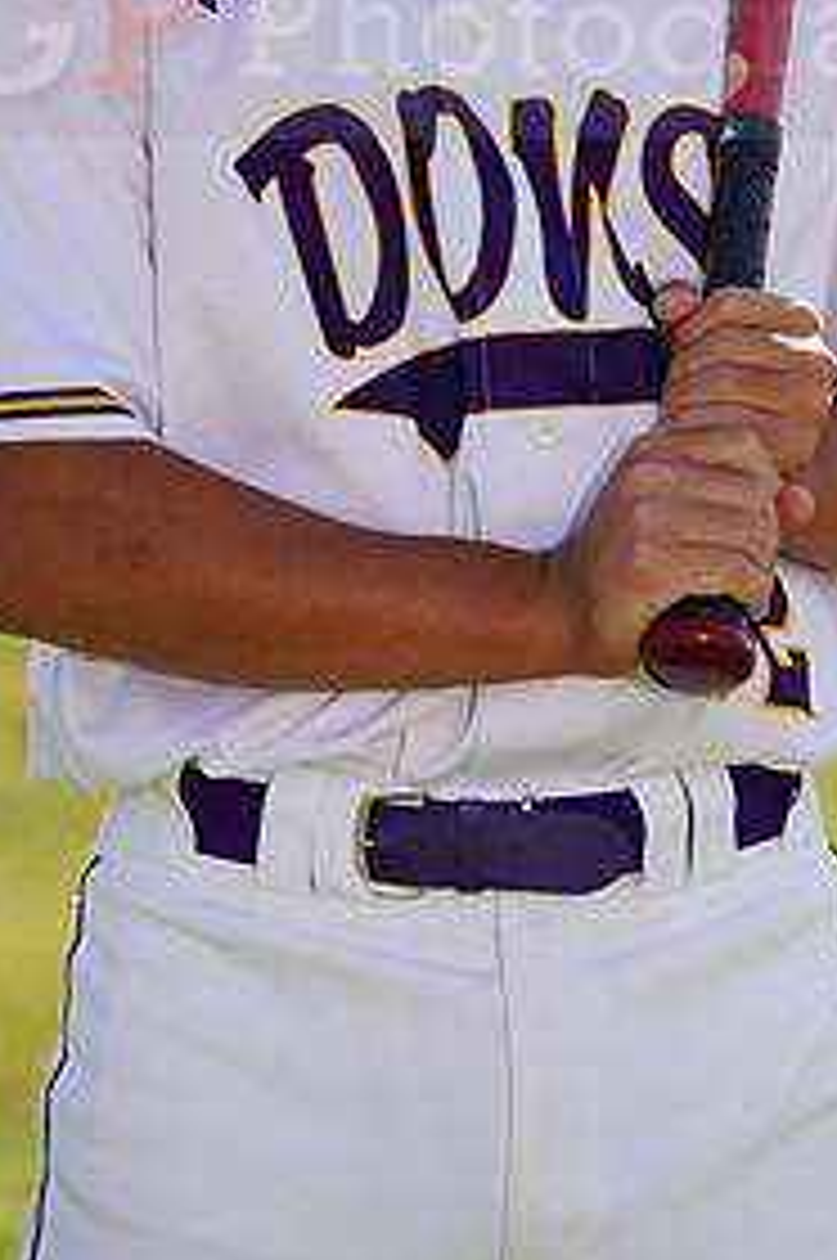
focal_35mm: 543
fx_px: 18983
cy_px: -4
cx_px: 567
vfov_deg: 3.8
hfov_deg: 2.5
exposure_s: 1/250
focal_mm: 262
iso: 100
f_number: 8
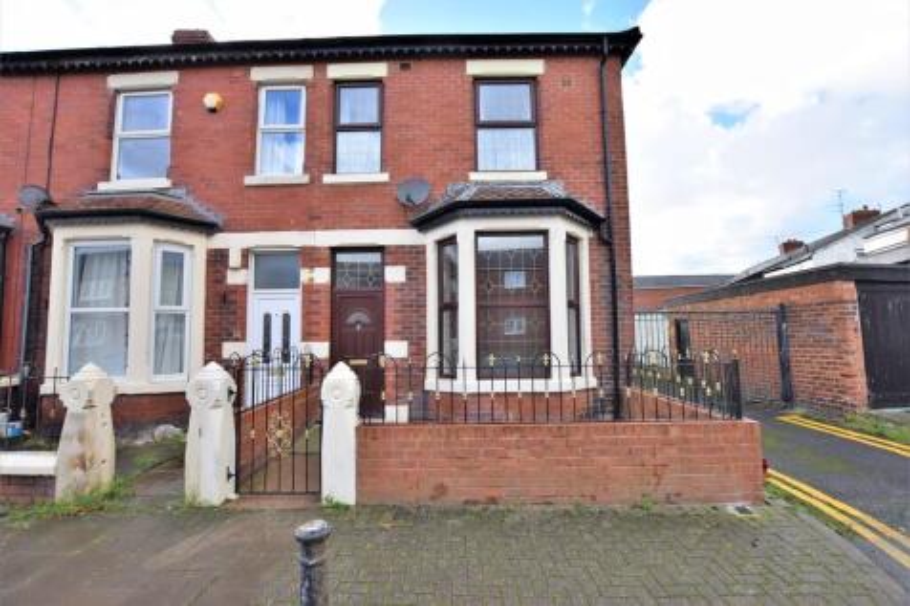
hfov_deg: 100.4
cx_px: 455
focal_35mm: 15
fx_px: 379
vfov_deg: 77.3
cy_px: 303
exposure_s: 1/160
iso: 100
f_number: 5
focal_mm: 10
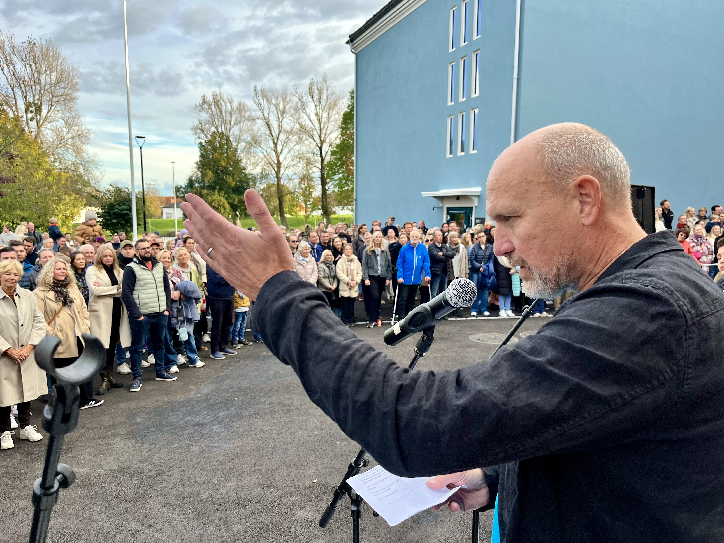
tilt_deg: -6.6
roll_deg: -1.2
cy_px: 272
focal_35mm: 26
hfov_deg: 67.3
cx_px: 362
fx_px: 544
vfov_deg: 53.1
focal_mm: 5.1
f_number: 1.6
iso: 50
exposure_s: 1/478
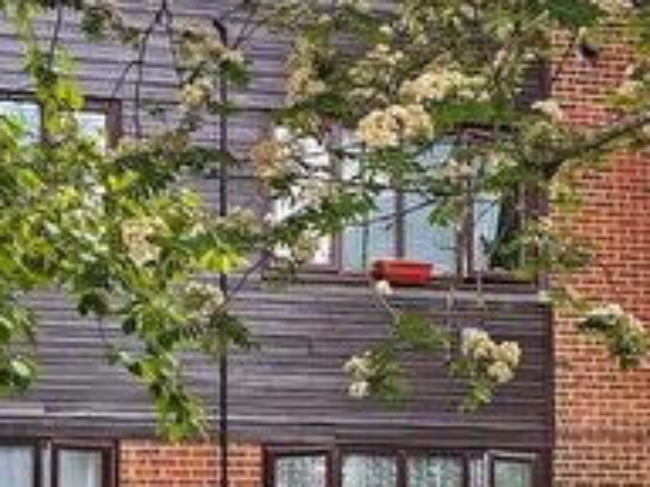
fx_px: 1990
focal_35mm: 106
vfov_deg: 13.9
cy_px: 391
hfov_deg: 18.5
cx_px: 328
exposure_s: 1/120
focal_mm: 3
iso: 20
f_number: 1.8
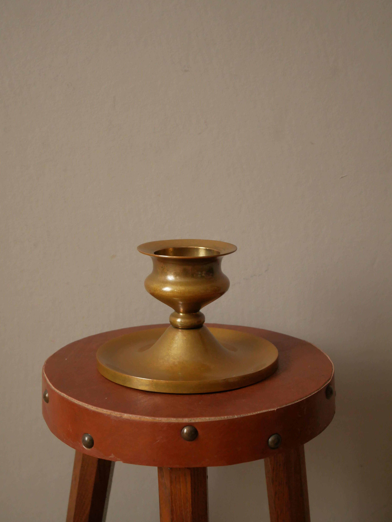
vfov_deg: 35.5
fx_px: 815
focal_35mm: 54
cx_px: 196
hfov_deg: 27.1
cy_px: 261
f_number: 5.3
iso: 1600
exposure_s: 1/60
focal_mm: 27
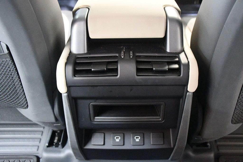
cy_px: 81
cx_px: 122
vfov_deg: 36.8
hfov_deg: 53.1
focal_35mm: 36
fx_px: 243
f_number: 3.8
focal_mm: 24
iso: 12800
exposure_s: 1/50
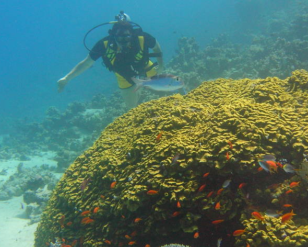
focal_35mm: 45
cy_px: 93
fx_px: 410
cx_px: 176
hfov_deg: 41.1
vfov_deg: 33.3
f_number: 4.9
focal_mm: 5.7
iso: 50
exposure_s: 1/115
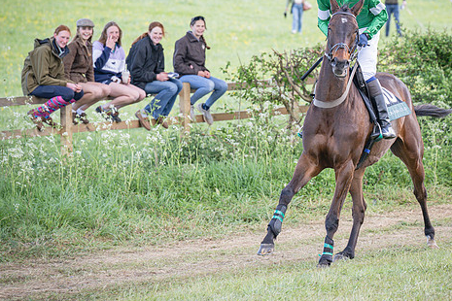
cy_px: 117
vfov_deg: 5.2
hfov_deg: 7.7
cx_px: 361
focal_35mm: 266
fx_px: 3340
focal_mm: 140
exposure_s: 1/640
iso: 400
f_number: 4
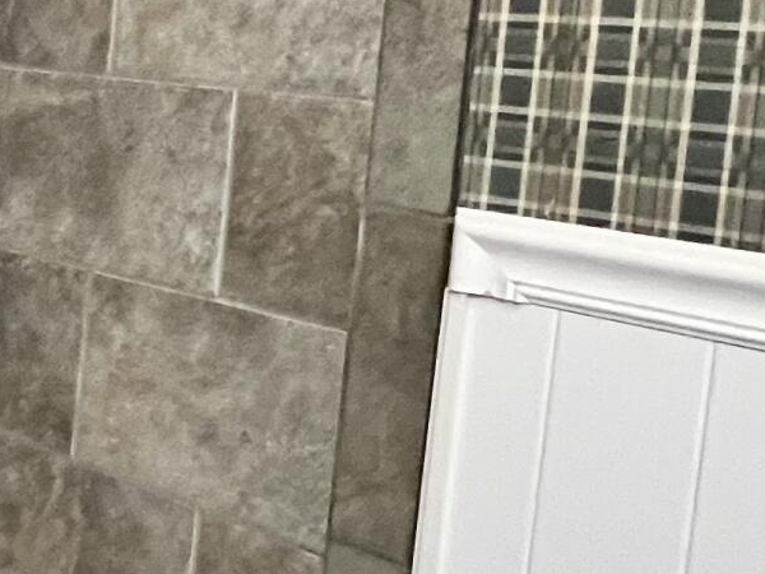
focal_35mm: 65
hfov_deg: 20.1
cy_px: 71
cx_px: -662
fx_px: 1436
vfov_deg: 22.1
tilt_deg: -2.9
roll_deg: -3.5
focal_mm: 1.57
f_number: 1.8
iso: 640
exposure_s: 1/60
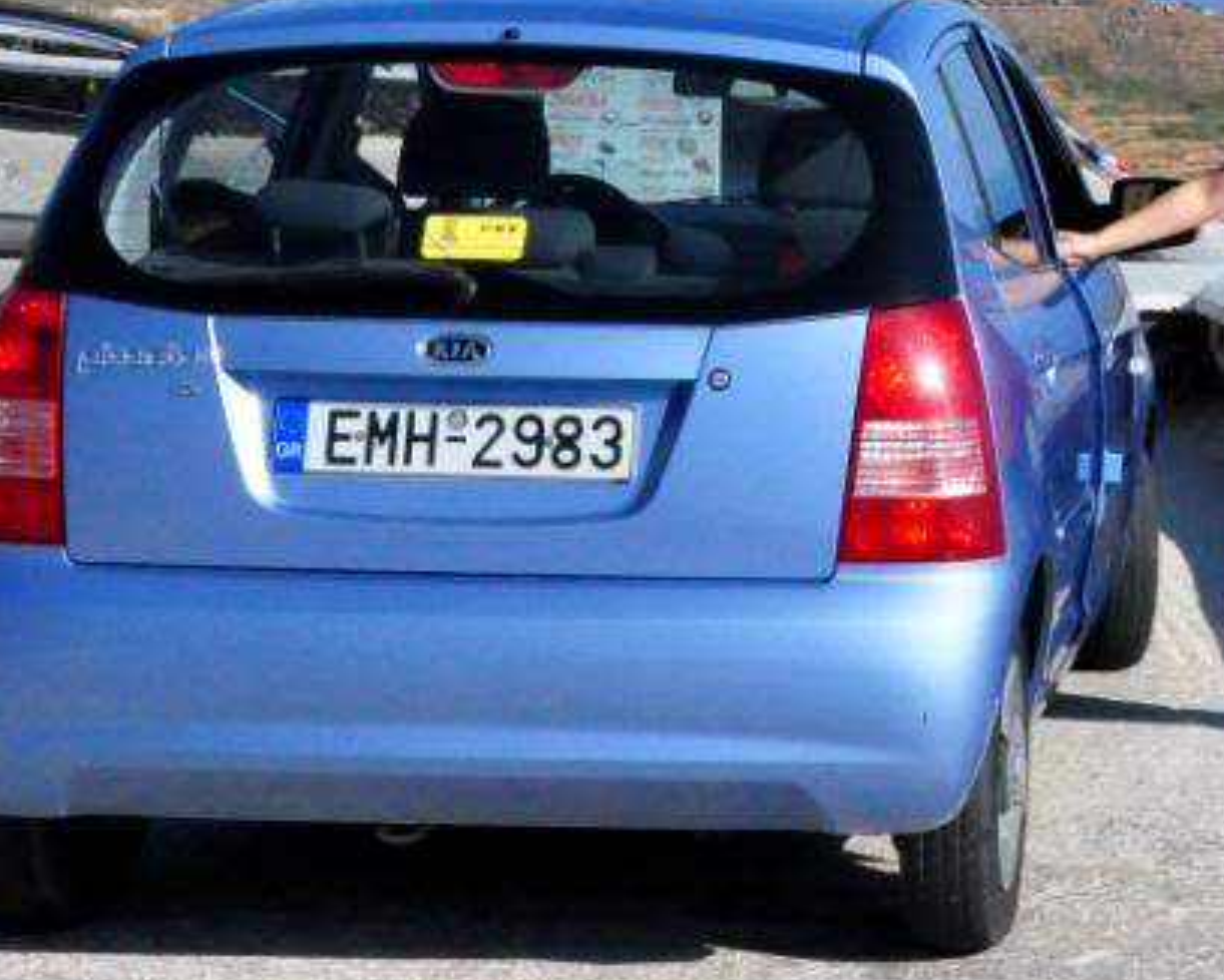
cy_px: 123
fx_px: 3334
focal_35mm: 92
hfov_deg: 19.8
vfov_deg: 16.5
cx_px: 1368
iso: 3200
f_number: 18
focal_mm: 26
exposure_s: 1/1250
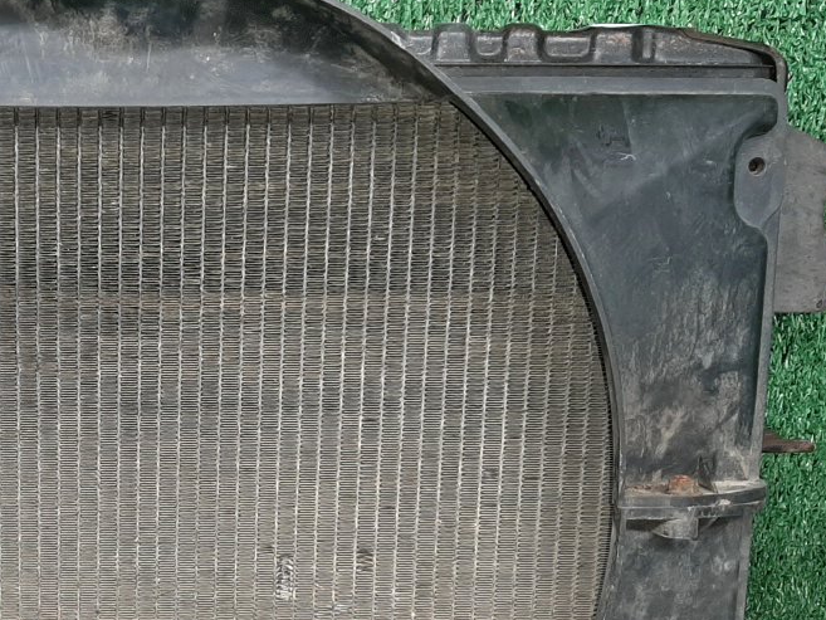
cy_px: 541
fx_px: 1360
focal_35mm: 57
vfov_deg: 25.0
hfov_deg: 32.3
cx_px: 99
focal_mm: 3.93
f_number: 1.7
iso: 100
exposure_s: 1/50
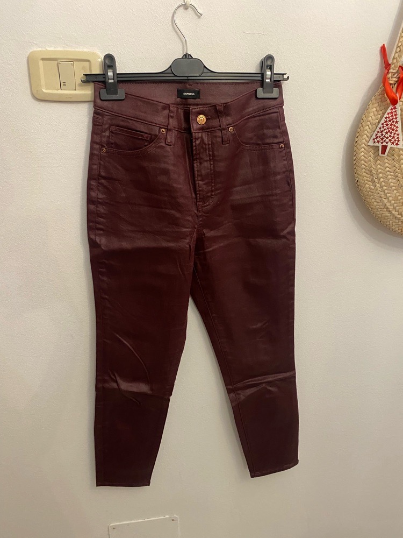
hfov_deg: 53.1
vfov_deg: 67.3
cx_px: 202
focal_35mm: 26
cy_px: 269
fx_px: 404
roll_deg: -0.6
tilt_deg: -19.4
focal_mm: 4.25
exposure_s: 1/33
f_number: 1.8
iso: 320
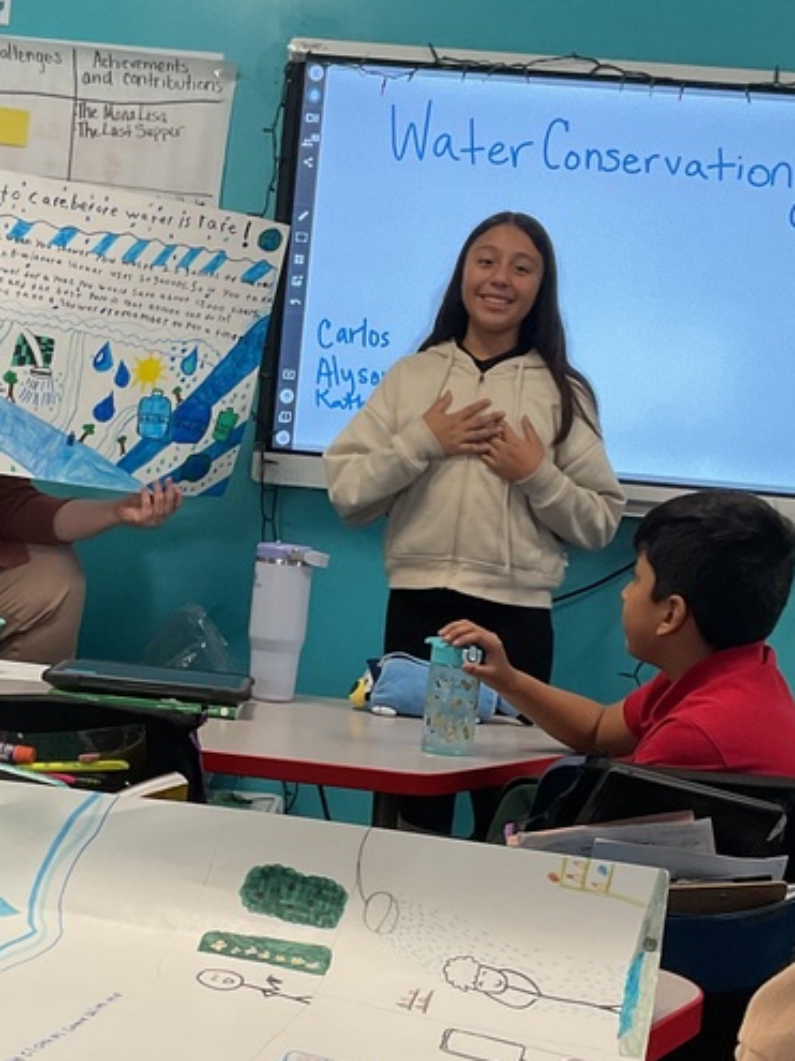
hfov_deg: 24.3
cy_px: 677
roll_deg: -5.1
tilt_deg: -7.4
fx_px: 1838
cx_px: 257
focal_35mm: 60
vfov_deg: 32.0
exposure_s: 1/60
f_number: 1.8
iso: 64
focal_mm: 3
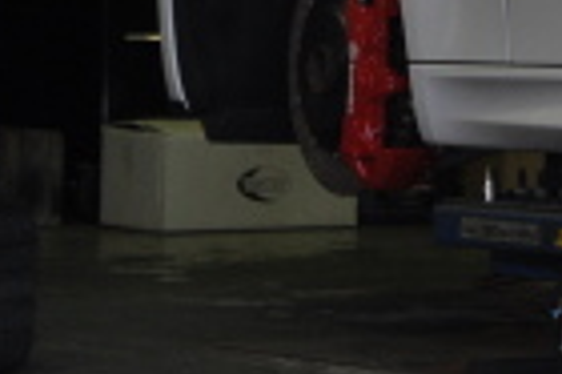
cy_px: 70
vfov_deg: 4.4
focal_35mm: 315
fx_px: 4912
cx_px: 1060
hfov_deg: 6.4
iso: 500
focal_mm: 50
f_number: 8
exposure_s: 1/200
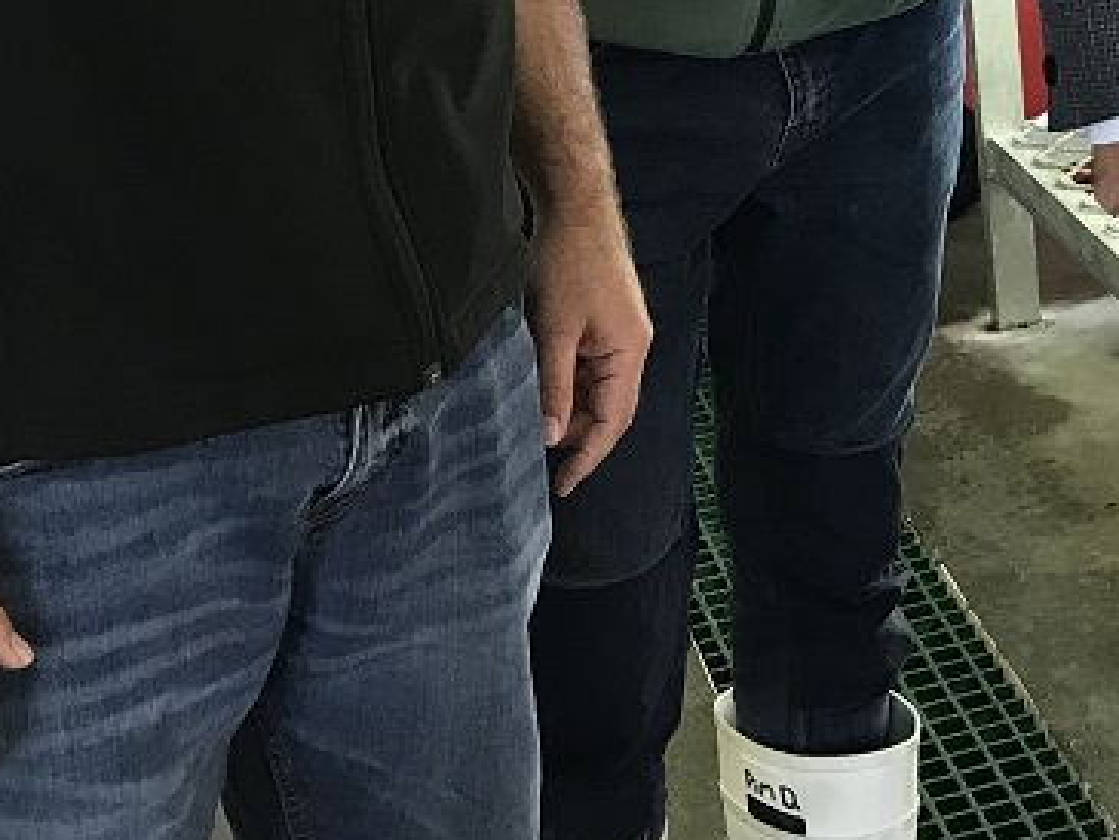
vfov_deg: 15.2
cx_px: 1398
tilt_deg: -7.5
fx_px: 2975
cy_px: -294
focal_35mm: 92
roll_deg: +2.6
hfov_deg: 19.8
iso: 40
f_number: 1.8
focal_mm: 3.99
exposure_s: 1/20
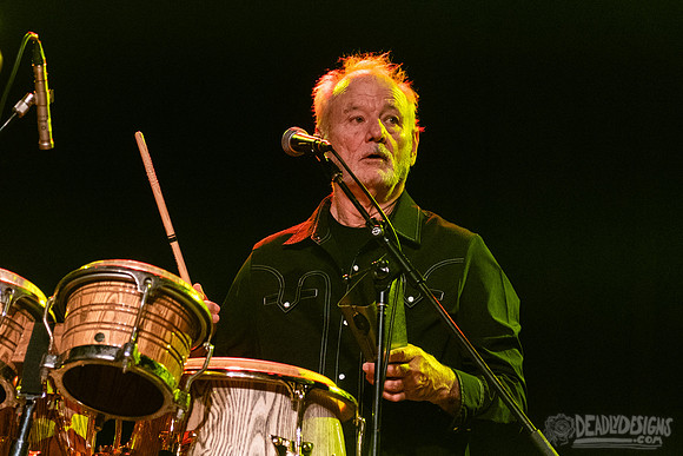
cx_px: 243
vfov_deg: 9.1
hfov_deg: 13.6
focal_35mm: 150
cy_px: 152
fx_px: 2854
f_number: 3.2
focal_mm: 70
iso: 2500
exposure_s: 1/500
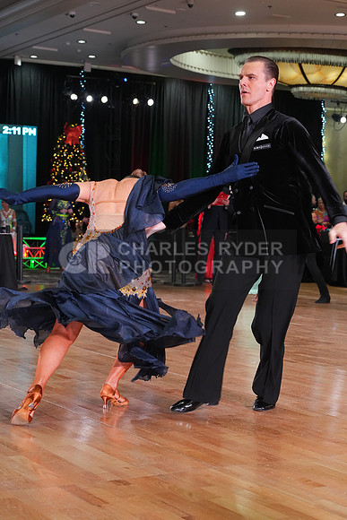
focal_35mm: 70
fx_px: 1011
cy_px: 260
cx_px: 174
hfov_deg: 19.5
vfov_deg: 28.8
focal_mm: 70
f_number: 6.3
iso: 3200
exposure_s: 1/200
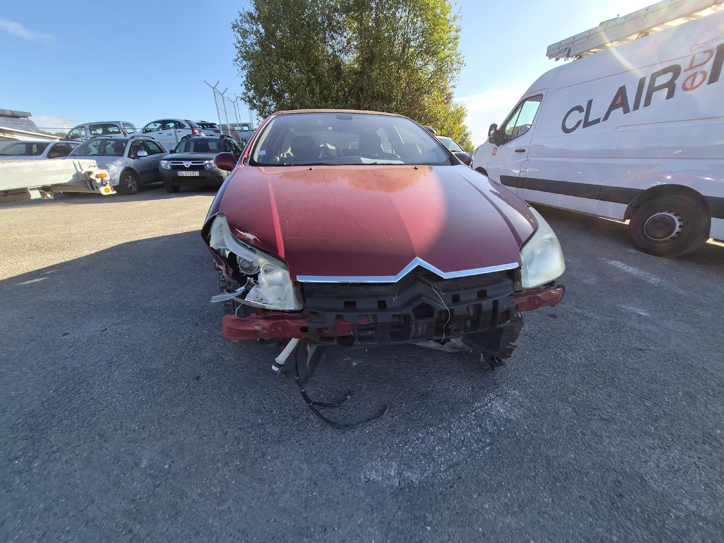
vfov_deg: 89.9
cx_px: 362
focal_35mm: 13
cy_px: 272
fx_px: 272
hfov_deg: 106.2
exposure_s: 1/1111
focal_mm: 1.74
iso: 40
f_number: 2.2
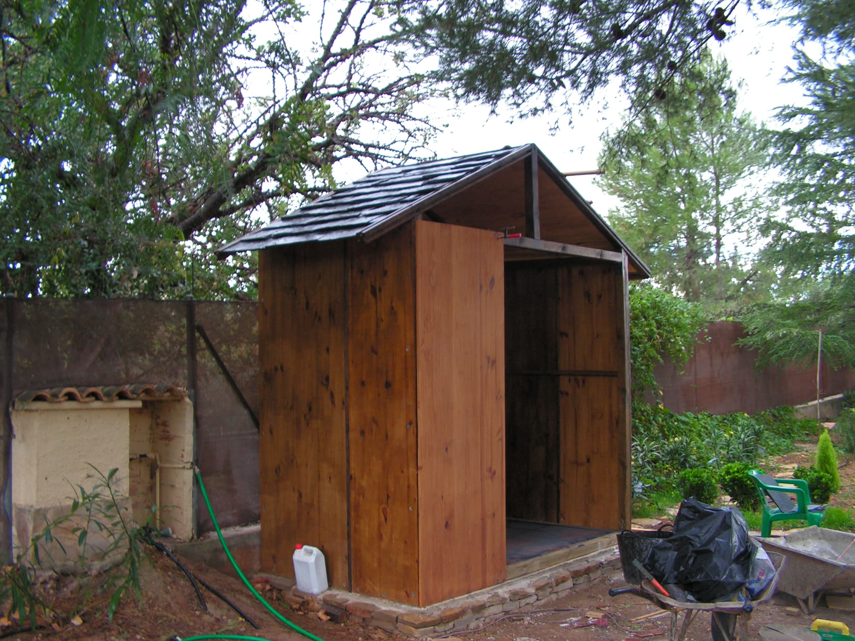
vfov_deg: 39.7
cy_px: 320
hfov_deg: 51.4
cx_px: 428
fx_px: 889
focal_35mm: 36
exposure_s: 1/40
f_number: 3.2
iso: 125
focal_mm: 6
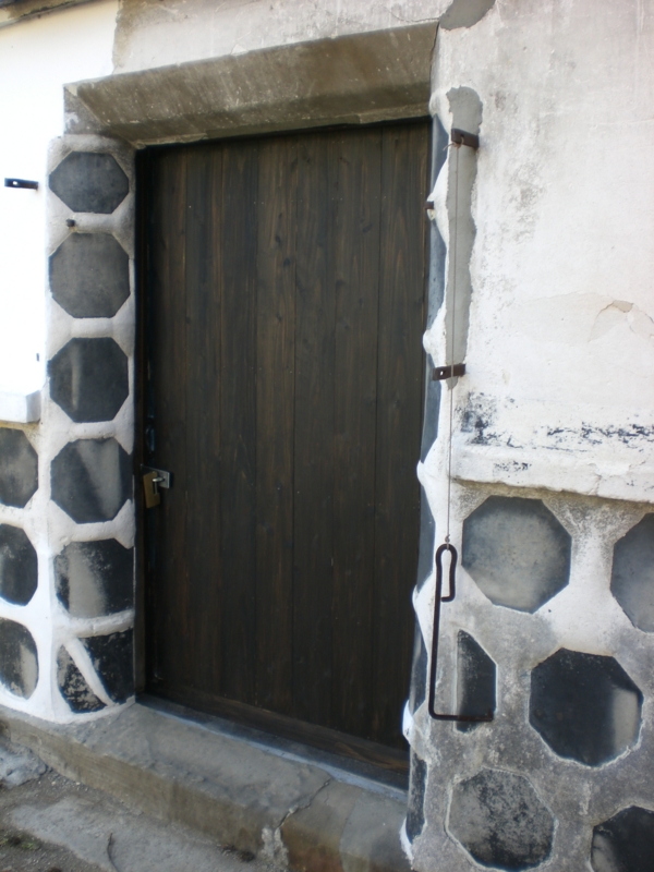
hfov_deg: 37.7
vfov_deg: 49.0
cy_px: 436
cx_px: 327
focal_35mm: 38
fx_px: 957
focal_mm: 6.3
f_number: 3.1
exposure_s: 1/100
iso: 50
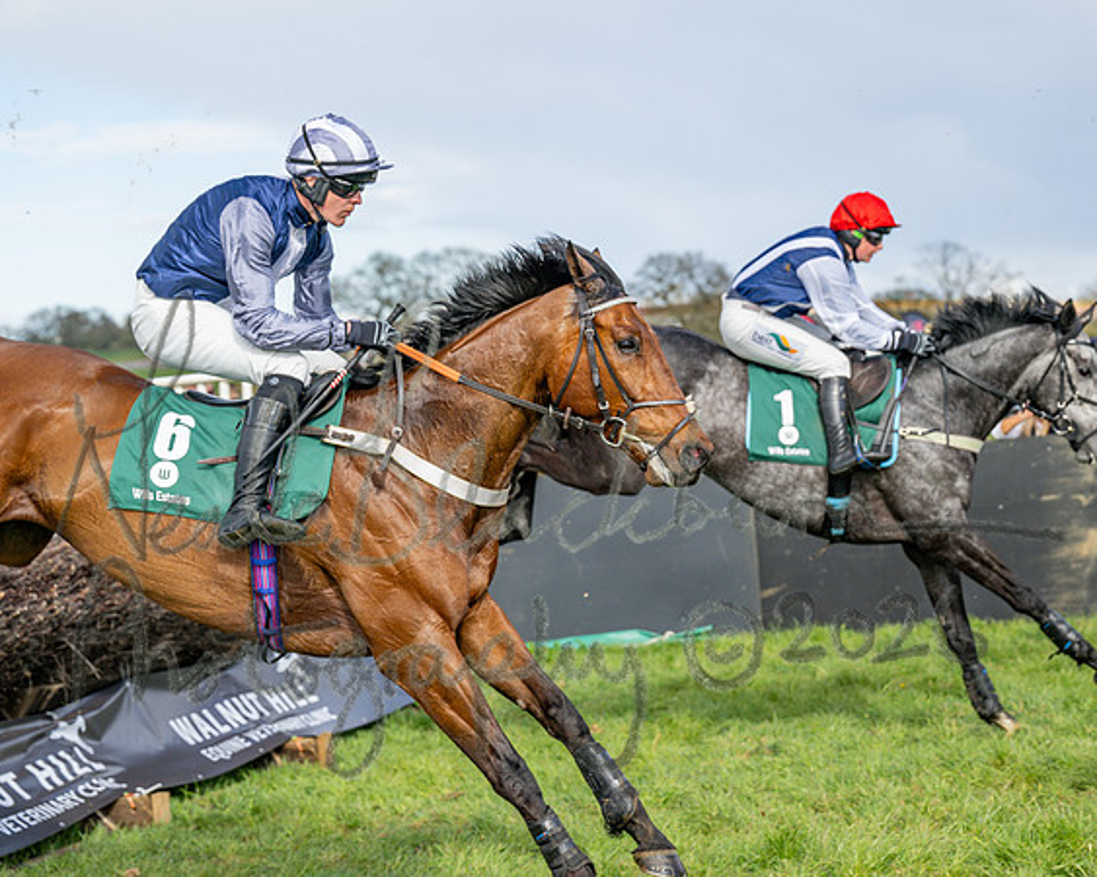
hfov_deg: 22.6
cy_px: 438
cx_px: 552
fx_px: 2741
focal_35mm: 84
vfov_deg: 18.2
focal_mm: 75
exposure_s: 1/1600
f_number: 4.5
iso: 400
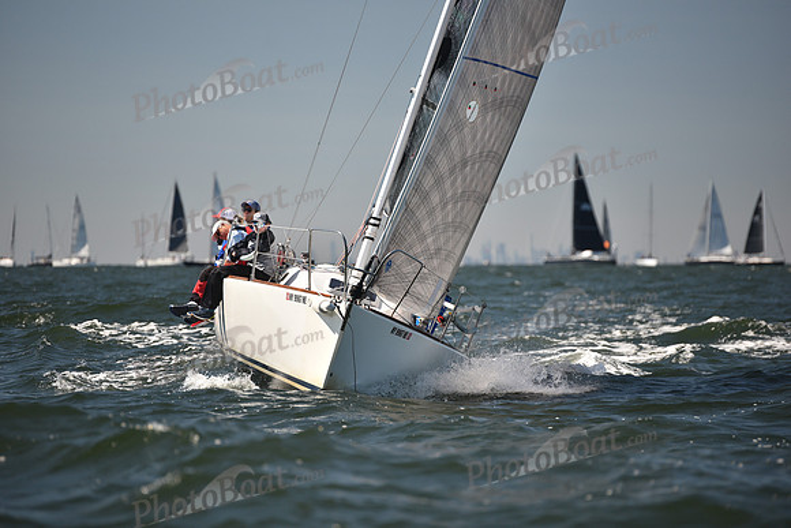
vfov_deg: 6.9
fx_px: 4395
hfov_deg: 10.3
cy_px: 264
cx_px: 396
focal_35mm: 200
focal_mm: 200
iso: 250
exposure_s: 1/1250
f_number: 3.5
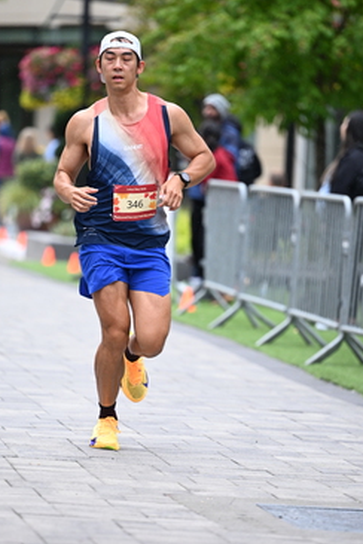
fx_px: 3978
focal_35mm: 263
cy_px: 315
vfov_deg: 7.8
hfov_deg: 5.2
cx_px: 135
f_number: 2.8
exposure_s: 1/2000
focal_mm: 175
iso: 1250
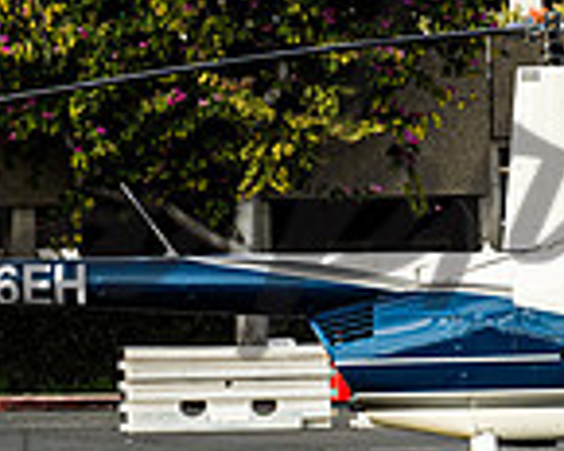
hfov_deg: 3.7
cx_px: 657
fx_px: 8780
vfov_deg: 2.9
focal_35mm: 526
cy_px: 99
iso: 320
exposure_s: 1/640
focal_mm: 110
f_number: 6.3
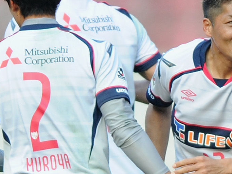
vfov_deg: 0.9
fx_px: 11318
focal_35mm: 1689
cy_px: 171
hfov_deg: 1.2
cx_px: 326
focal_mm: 400
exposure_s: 1/1000
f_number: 3.2
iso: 800
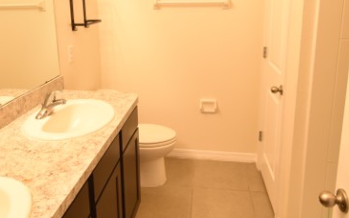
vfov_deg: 40.8
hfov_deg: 62.9
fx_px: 285
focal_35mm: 30
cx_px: 164
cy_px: 60
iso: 400
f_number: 4
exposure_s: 1/60
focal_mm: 10
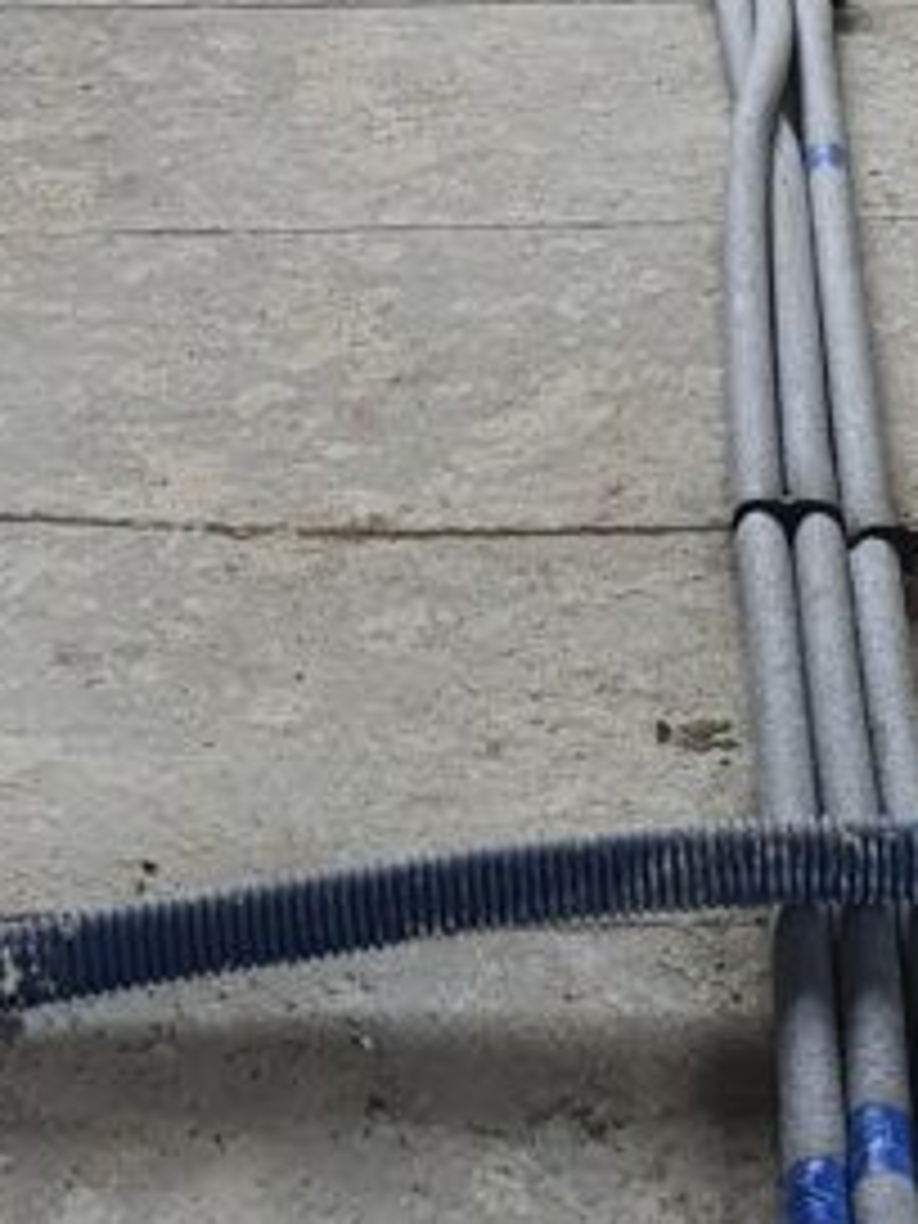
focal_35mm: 98
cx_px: 760
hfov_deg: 15.0
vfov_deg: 18.9
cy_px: -248
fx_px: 3465
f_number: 2.4
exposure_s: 1/105
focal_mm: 4.32
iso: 50
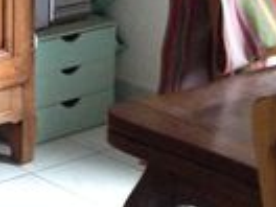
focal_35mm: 159
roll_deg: +0.6
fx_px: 1268
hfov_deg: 11.1
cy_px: -190
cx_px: -295
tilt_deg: -6.8
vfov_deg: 8.9
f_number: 2.4
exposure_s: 1/17
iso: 400
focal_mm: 4.28
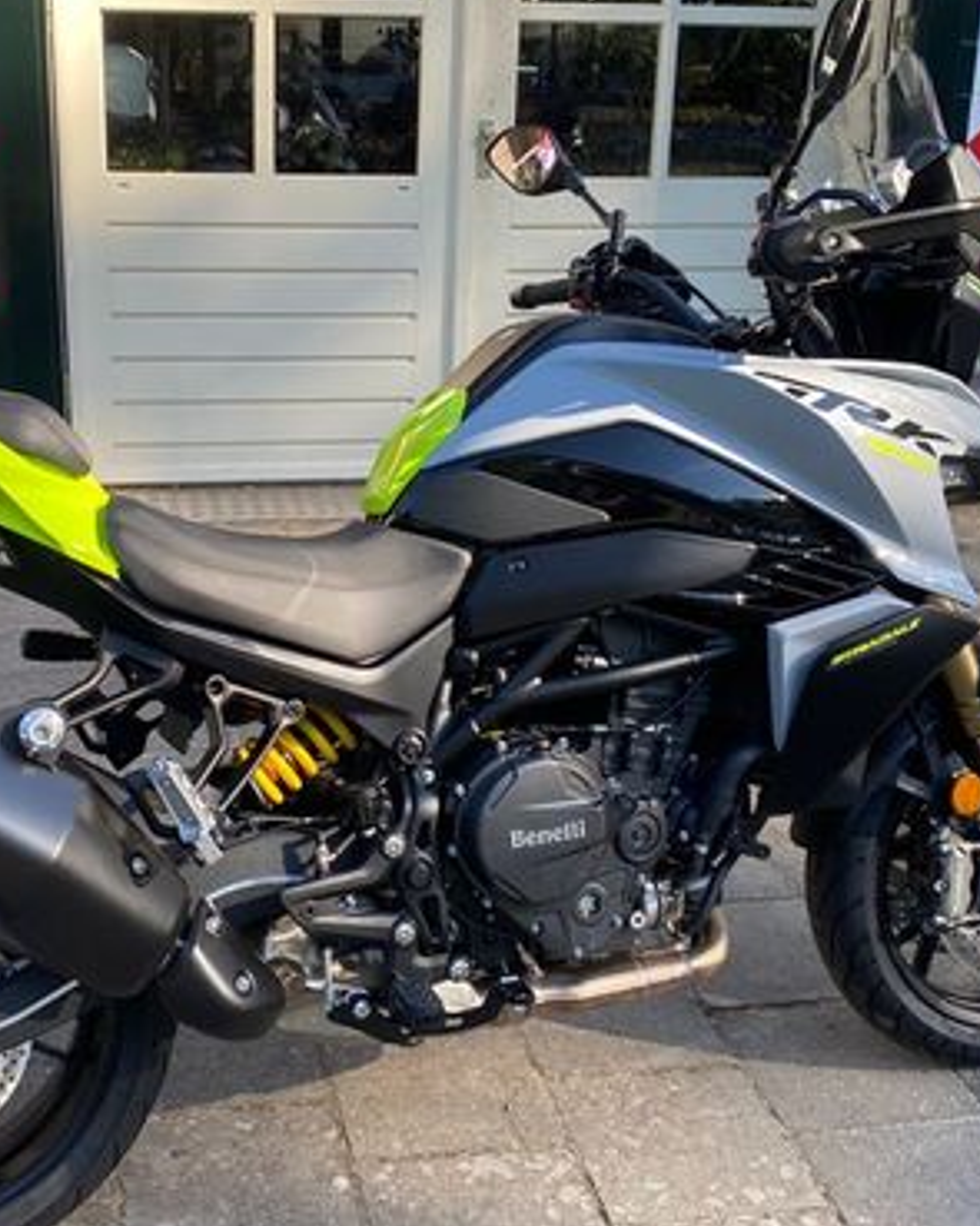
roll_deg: -1.2
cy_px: 591
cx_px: 392
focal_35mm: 44
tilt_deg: -18.8
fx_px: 1596
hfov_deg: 34.0
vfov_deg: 42.0
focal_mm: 4.25
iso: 32
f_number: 1.8
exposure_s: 1/390
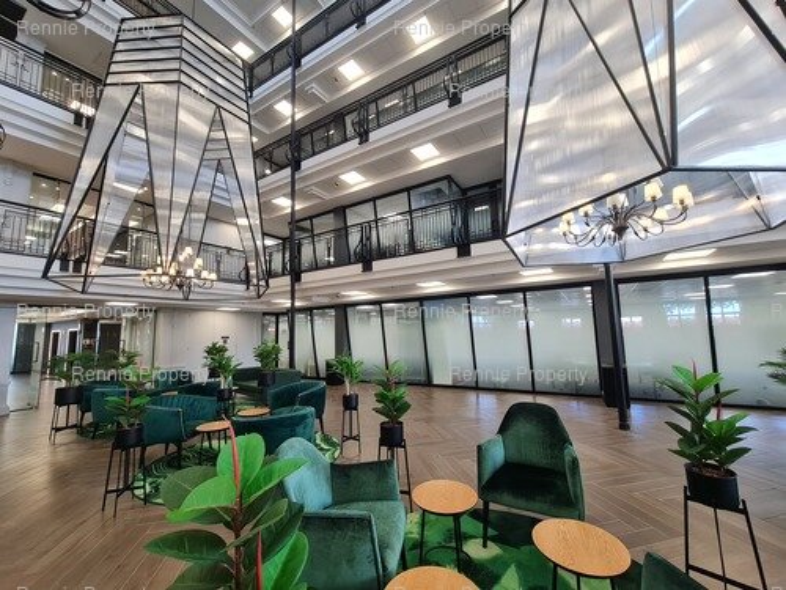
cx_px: 393
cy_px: 295
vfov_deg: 89.9
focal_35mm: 13
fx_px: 295
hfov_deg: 106.2
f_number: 2.2
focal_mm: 2.2
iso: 125
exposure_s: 1/50
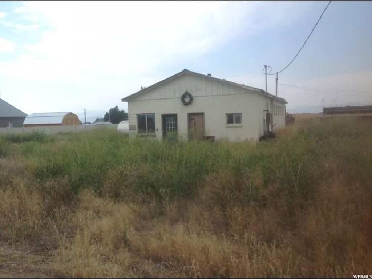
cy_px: 140
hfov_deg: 52.6
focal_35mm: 35
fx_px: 376
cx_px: 186
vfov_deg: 40.7
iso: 50
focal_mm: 4.28
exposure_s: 1/2160
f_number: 2.4
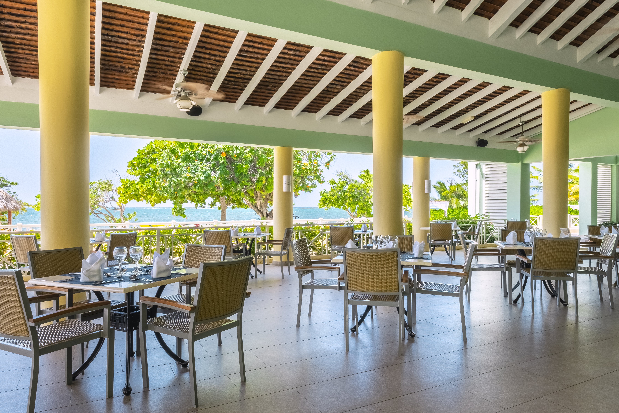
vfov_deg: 55.1
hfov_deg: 76.1
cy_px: 213
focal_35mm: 23
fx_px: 395
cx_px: 318
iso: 400
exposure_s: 1/800
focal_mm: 13.2
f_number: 11
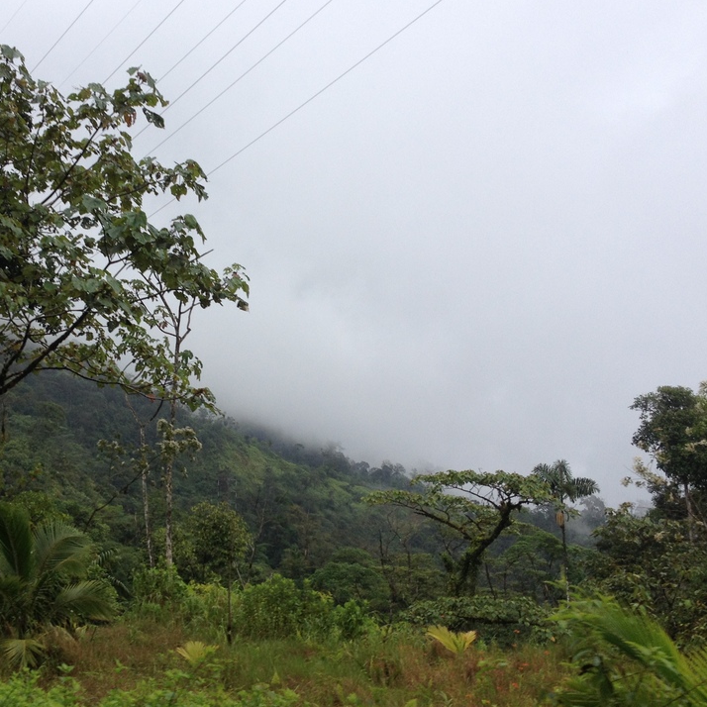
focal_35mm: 52
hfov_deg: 32.5
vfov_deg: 32.8
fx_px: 1202
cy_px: 329
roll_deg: -4.3
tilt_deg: +3.7
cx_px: 230
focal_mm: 4.28
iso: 50
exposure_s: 1/968
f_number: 2.4
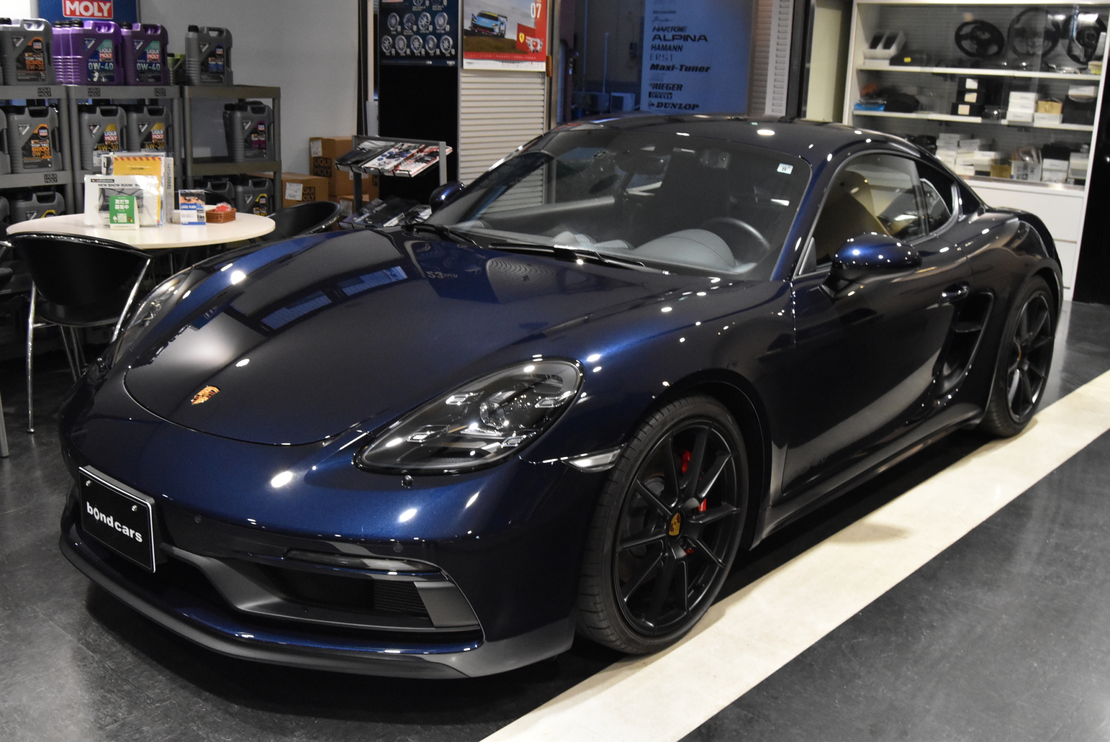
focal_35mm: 36
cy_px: 371
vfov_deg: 36.9
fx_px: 1111
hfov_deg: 53.1
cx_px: 555
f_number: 8
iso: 3600
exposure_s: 1/40
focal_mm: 24
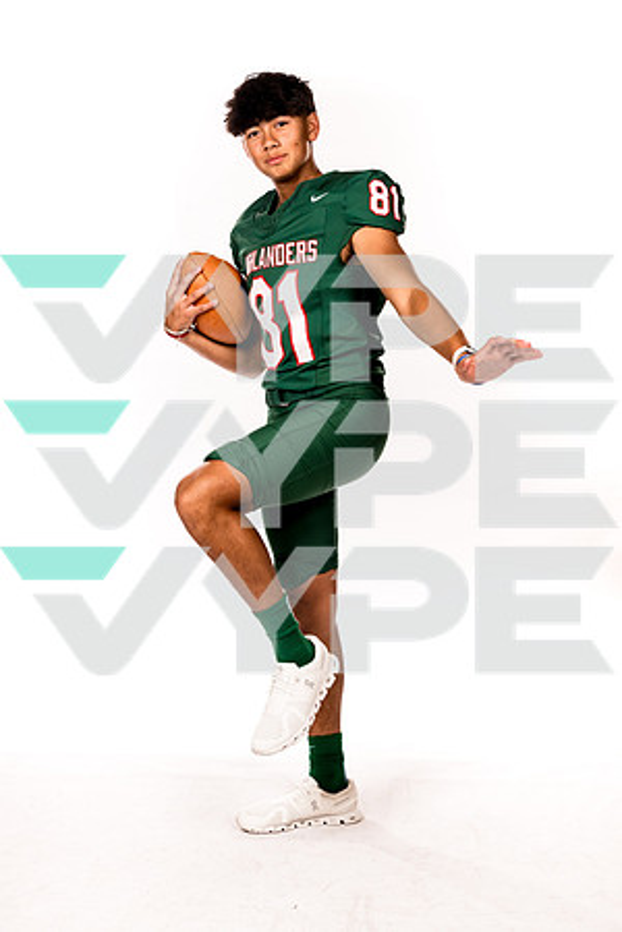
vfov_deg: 39.6
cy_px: 466
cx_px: 311
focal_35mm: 50
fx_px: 1296
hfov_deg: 27.0
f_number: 8
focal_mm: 50
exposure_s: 1/400
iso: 800
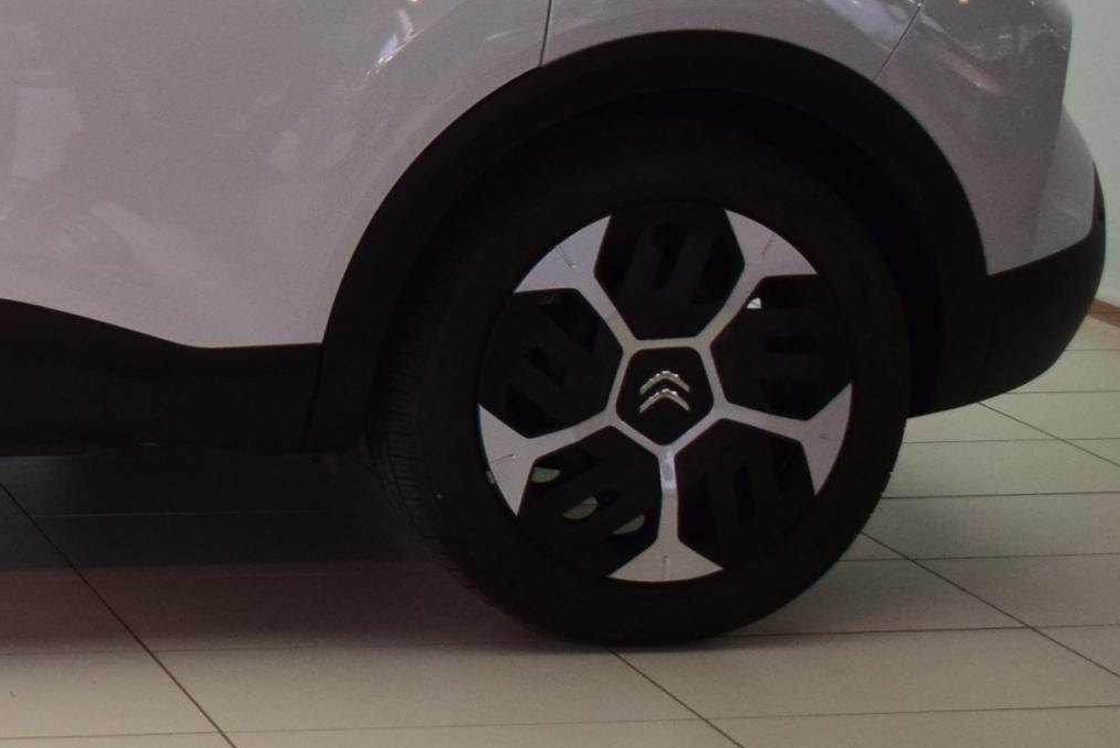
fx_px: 3019
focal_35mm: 97
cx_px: -501
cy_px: 77
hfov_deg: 18.8
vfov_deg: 14.0
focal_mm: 22
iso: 1600
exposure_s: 1/500
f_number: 3.8
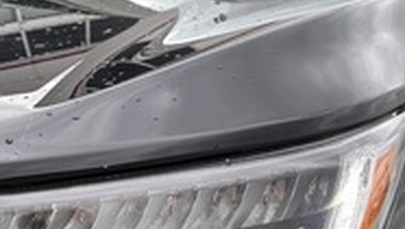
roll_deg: -0.4
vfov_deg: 18.4
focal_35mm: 64
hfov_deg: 31.3
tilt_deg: -13.3
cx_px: 41
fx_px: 688
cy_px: 226
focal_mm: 5.96
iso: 50
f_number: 1.6
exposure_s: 1/423
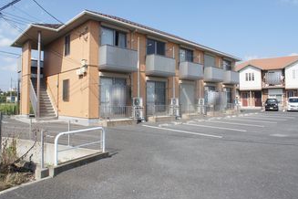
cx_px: 161
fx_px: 273
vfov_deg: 40.0
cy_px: 93
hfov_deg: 57.1
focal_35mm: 33
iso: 400
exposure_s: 1/1000
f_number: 7.1
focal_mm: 16
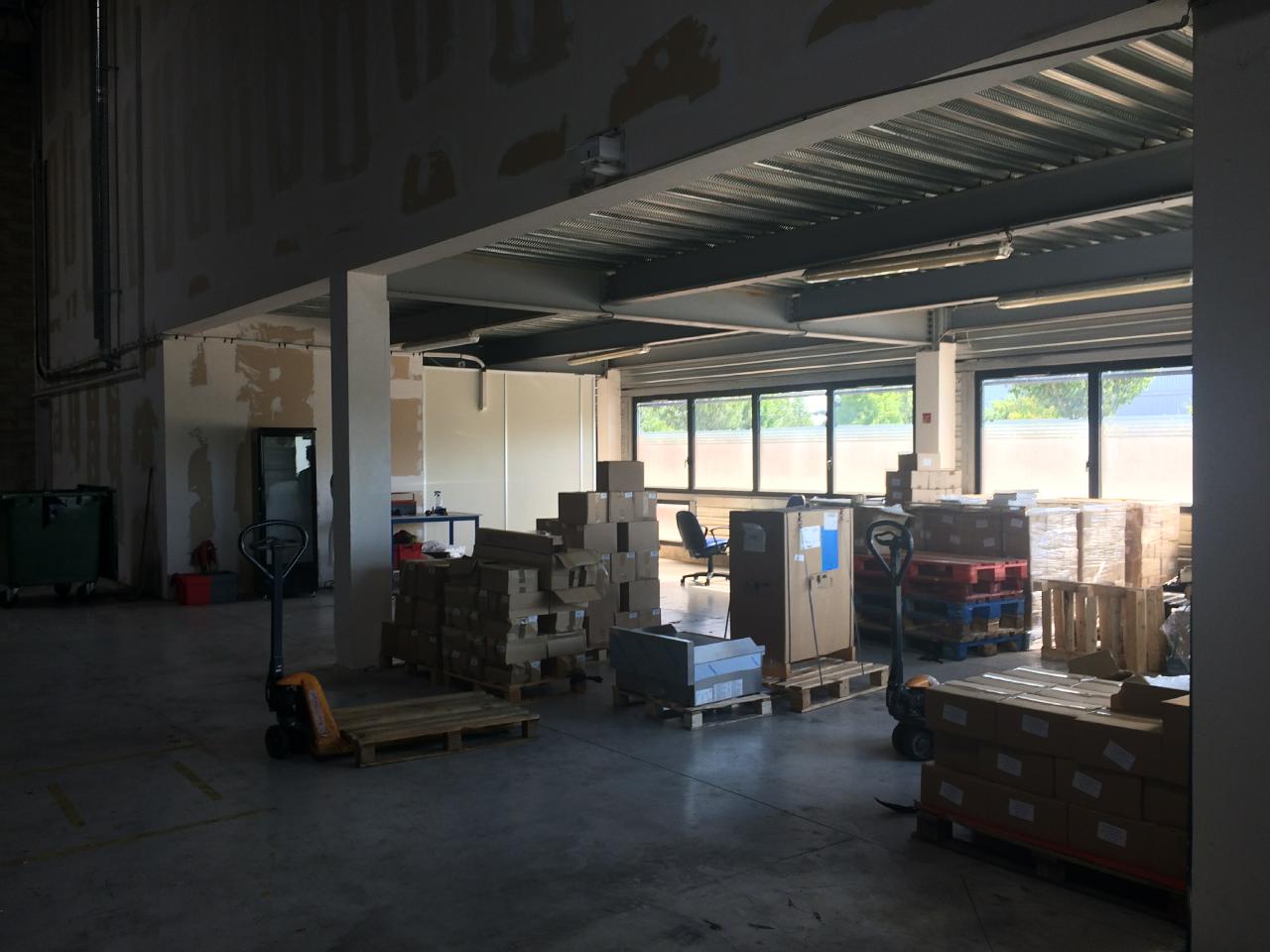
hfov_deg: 61.7
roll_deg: +0.5
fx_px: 1064
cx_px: 635
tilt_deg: -0.4
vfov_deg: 48.2
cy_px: 476
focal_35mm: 29
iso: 40
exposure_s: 1/100
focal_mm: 4.15
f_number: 2.2
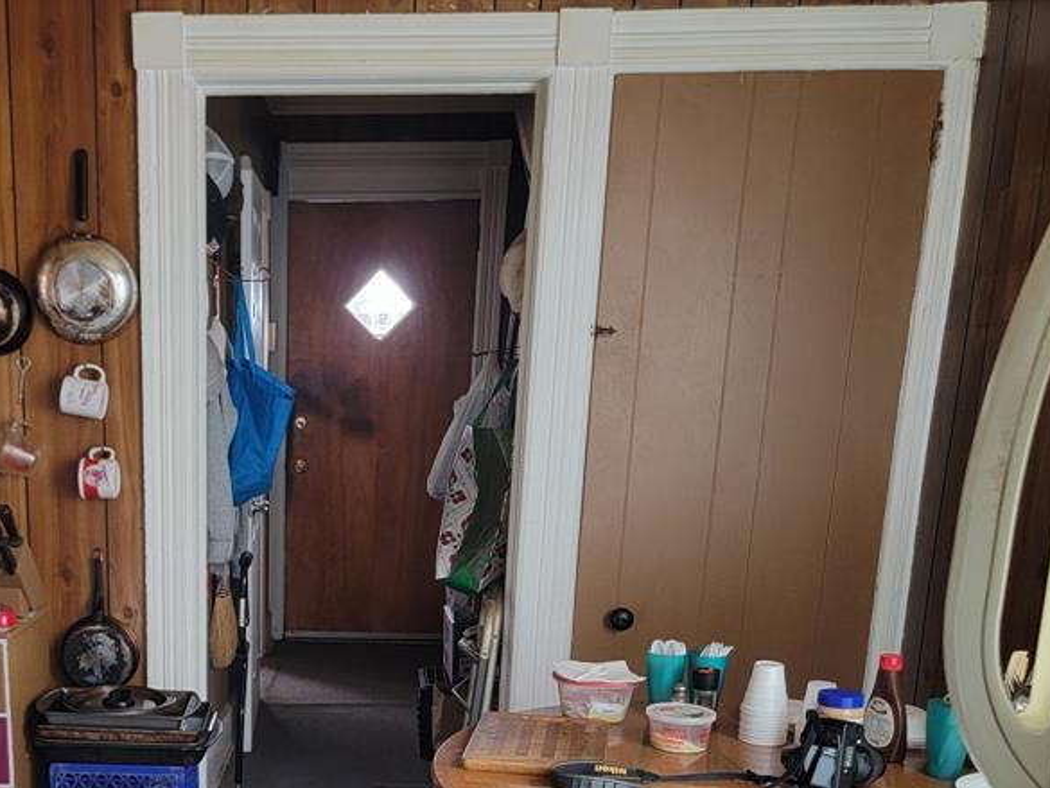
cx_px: 251
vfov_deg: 33.0
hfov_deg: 43.2
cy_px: 673
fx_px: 1274
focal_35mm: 42
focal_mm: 6.7
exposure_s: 1/40
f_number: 1.8
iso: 200
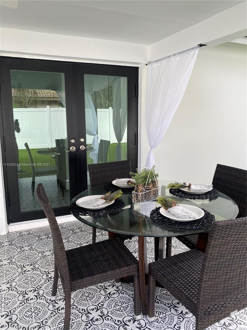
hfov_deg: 53.1
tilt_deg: -8.8
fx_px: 247
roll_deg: +0.6
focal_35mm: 26
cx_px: 124
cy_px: 165
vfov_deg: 67.3
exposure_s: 1/270
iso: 32
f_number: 1.8
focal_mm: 4.25
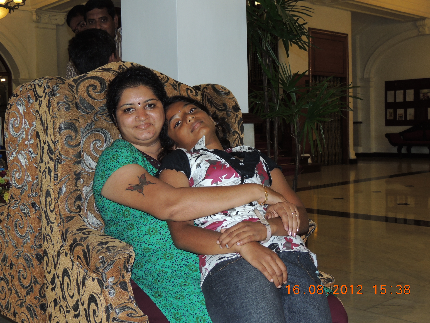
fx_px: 584
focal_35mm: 47
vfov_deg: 30.9
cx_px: 215
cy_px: 162
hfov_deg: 40.4
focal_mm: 8.3
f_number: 3.5
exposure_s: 1/30
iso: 200
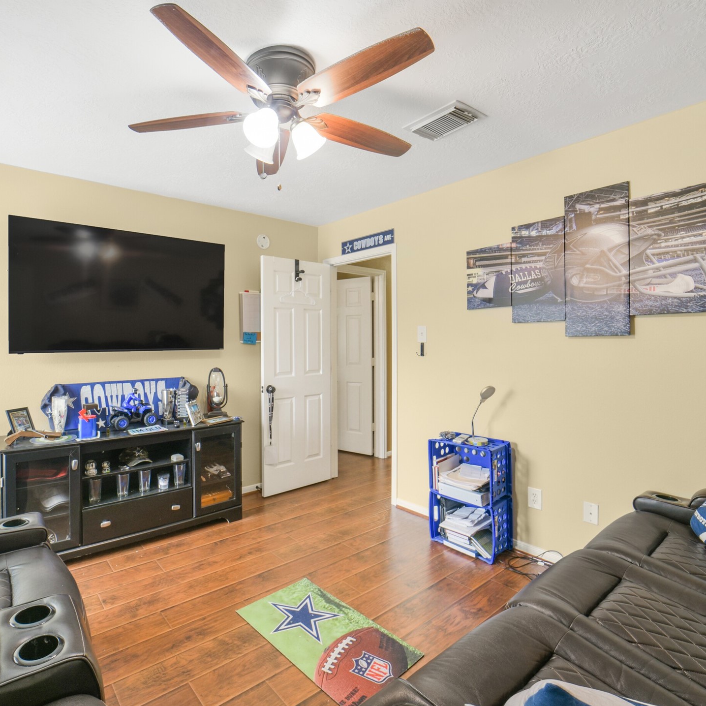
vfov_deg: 80.7
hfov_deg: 79.7
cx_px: 280
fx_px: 415
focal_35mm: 18
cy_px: 355
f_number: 11
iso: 500
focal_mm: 14
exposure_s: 1/6
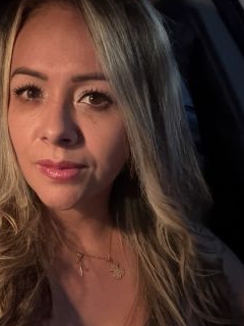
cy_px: 154
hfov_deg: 32.0
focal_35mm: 45
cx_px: 88
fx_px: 423
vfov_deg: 42.1
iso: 1250
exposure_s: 1/15
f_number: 1.9
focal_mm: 2.71
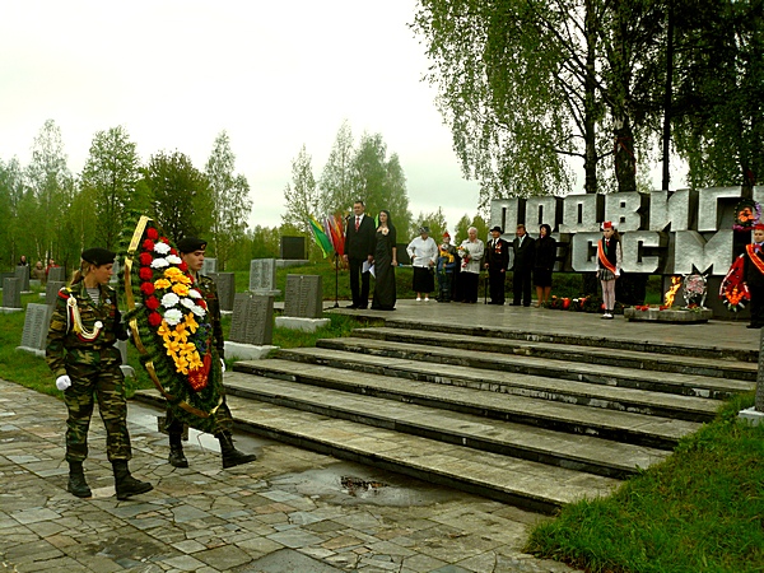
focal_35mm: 36
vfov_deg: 39.7
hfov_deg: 51.4
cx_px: 382
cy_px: 286
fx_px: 795
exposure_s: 1/250
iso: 100
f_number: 5
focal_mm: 6
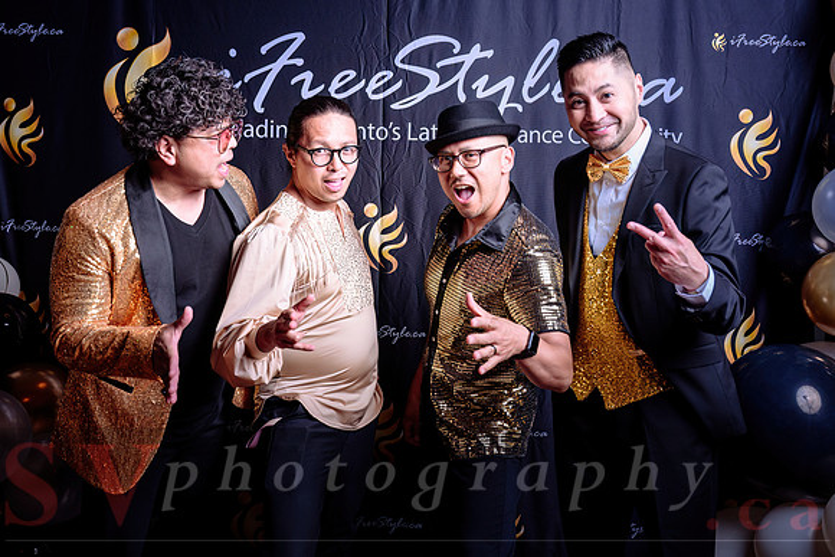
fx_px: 935
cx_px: 418
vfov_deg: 33.2
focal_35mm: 40
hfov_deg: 48.1
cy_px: 245
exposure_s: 1/160
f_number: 4.5
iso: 125
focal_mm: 36
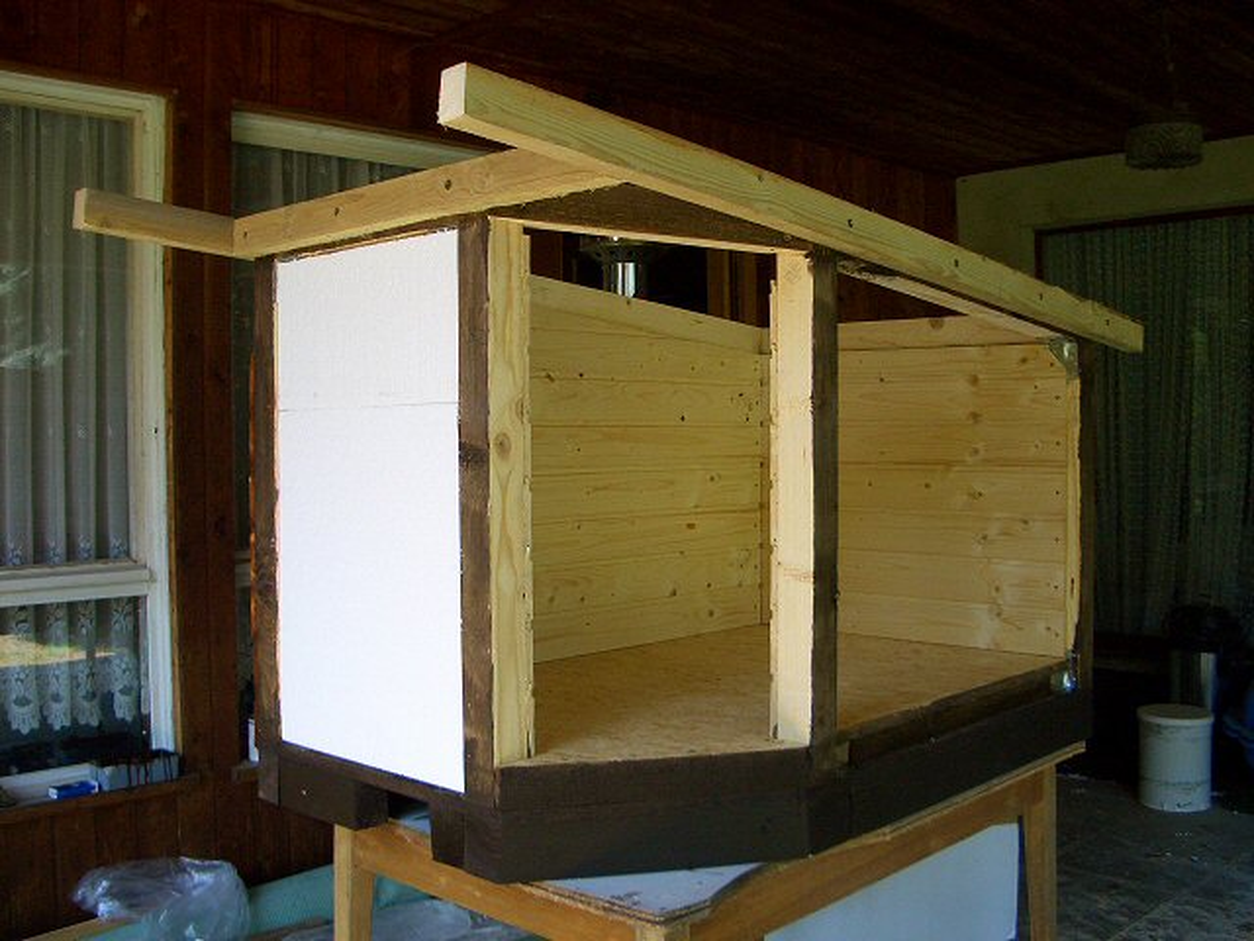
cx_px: 627
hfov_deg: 52.6
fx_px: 1268
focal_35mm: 35
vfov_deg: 40.7
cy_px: 470
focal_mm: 5.8
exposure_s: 1/200
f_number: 2.6
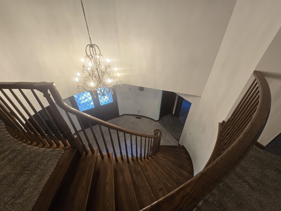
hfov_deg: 106.2
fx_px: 106
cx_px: 140
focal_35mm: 13
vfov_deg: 89.9
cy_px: 106
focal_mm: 2.2
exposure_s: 1/60
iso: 250
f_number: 2.2
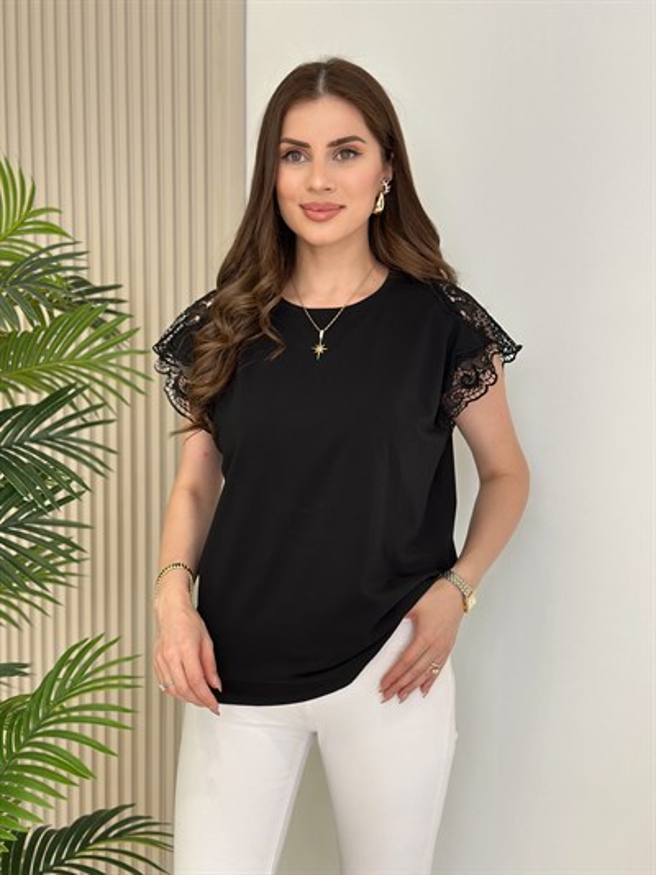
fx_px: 1212
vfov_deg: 39.6
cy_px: 438
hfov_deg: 30.3
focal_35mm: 48
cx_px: 328
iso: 80
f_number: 1.78
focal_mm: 6.86
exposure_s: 1/225
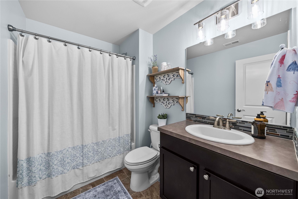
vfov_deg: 85.5
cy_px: 100
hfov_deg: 108.3
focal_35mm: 13
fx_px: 108
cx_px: 149
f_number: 7.1
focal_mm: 13
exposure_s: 1/8
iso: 1000
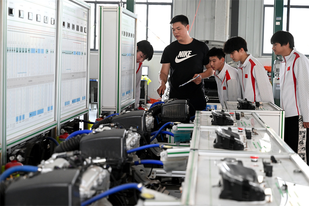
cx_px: 154
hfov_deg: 28.8
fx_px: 601
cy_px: 103
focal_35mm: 70
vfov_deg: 19.4
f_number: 5
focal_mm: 70
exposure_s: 1/400
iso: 2500
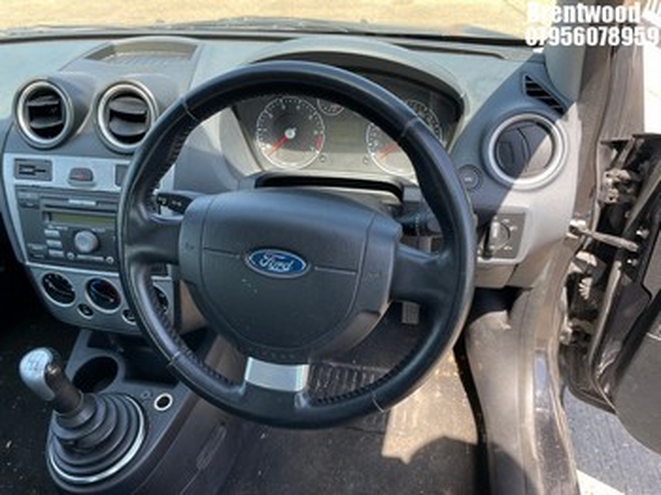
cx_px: 330
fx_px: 496
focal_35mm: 26
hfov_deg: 67.3
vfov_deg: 53.0
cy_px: 248
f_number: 1.6
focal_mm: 4.2
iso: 32
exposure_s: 1/198
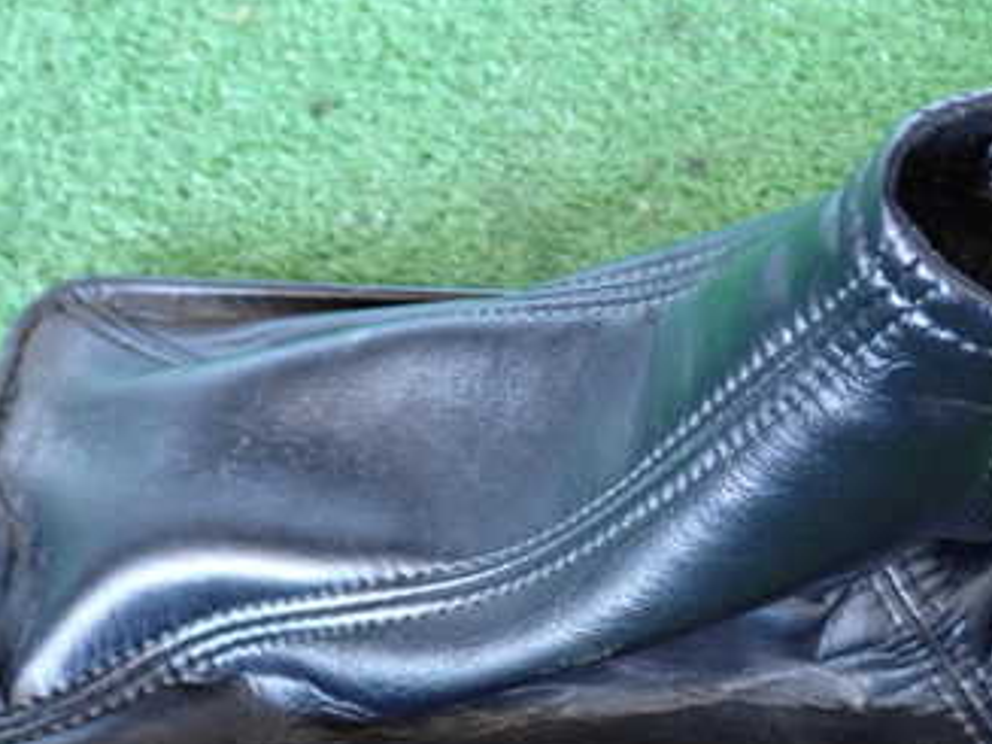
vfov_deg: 22.2
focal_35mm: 66
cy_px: 452
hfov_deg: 29.4
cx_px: 564
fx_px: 1891
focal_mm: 6.37
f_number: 2.5
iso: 640
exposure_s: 1/40
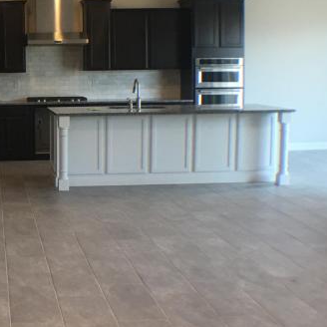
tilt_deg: -5.2
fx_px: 855
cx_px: -58
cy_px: 140
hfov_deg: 20.4
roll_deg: +0.7
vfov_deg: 21.6
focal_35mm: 80
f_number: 2.2
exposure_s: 1/15
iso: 25
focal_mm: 4.15
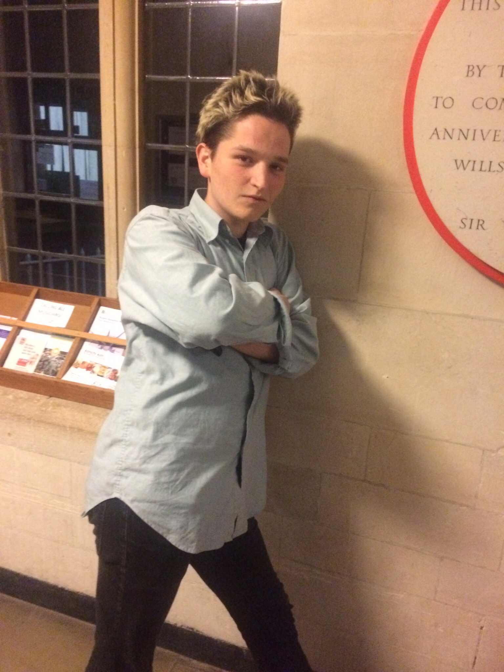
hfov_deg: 48.2
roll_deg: -2.9
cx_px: 252
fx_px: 563
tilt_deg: -19.1
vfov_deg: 61.7
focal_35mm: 29
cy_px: 336
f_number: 2.2
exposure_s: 1/15
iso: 500
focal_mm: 4.15
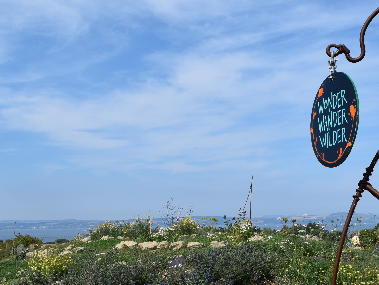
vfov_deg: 31.6
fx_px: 493
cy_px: 216
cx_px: 225
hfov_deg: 41.9
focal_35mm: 45
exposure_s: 1/400
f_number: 10
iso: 200
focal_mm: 18
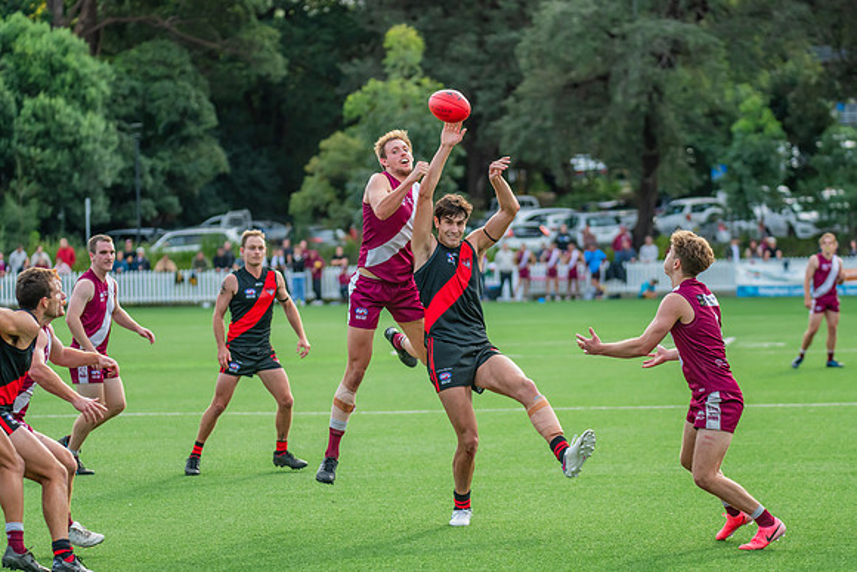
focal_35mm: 175
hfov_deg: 11.7
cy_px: 285
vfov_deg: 7.8
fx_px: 4167
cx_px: 427
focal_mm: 170
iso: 900
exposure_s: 1/1250
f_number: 4
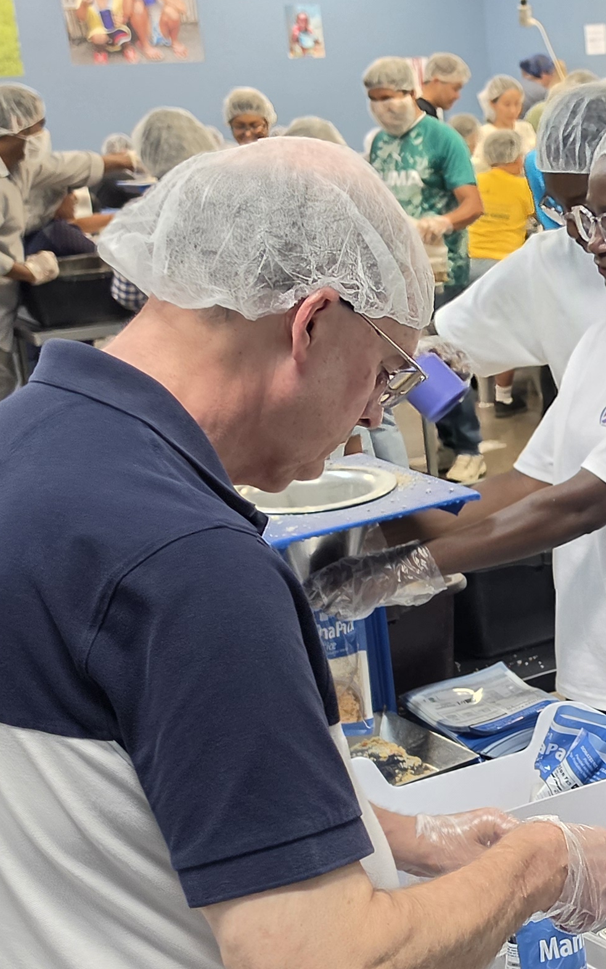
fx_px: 1638
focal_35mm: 62
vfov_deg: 32.9
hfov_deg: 19.6
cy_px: 533
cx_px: 742
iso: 250
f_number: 1.4
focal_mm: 6.5
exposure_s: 1/120
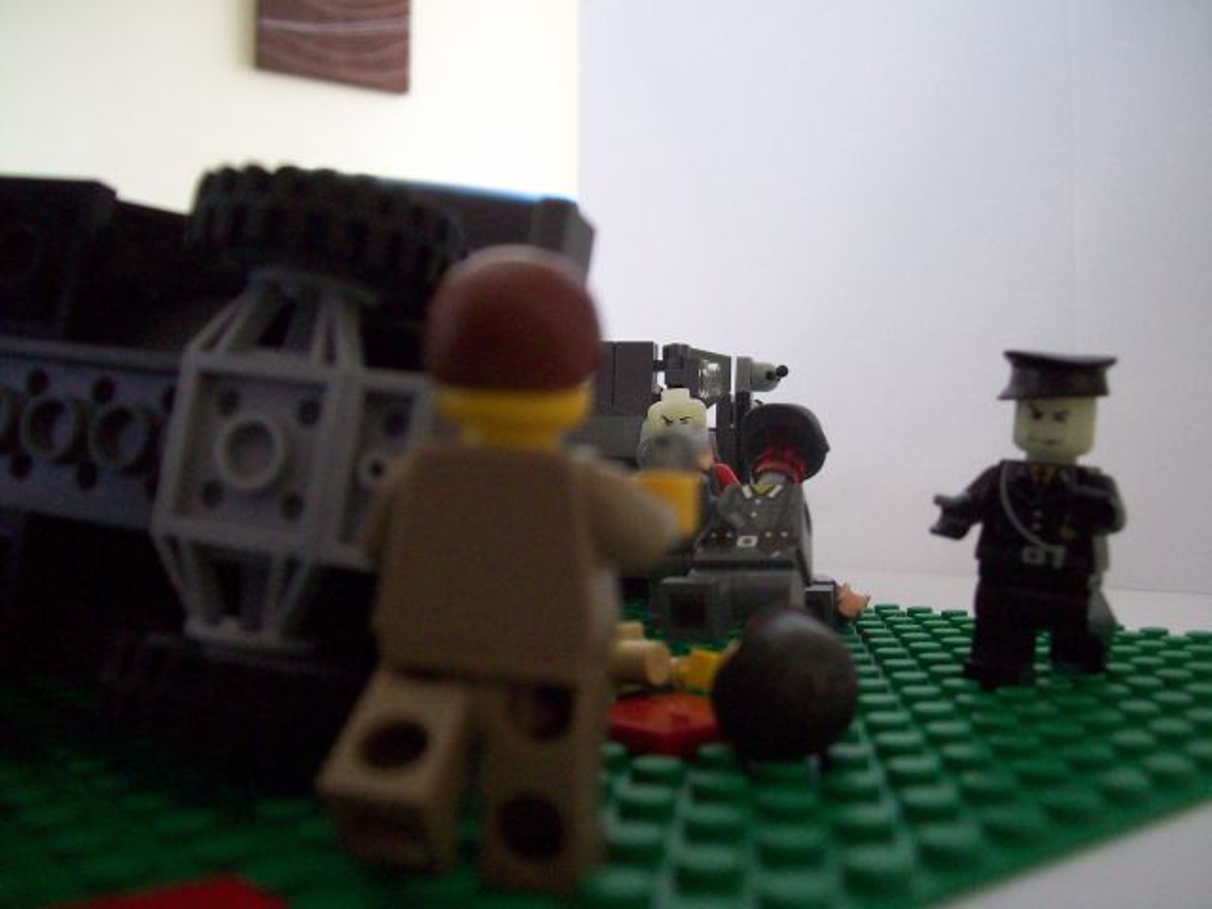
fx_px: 1260
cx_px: 606
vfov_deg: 39.7
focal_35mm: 36
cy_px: 454
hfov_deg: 51.4
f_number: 2.7
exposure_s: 1/8
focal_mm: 6
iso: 200
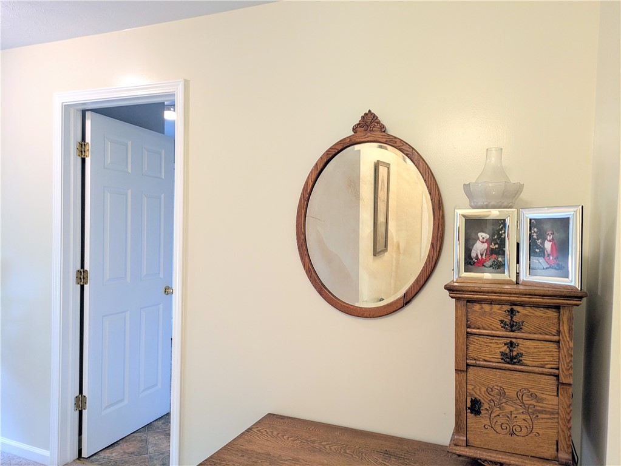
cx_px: 310
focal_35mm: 25
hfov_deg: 69.4
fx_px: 449
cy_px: 233
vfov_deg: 54.9
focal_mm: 5.43
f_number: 1.89
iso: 127
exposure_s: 1/24
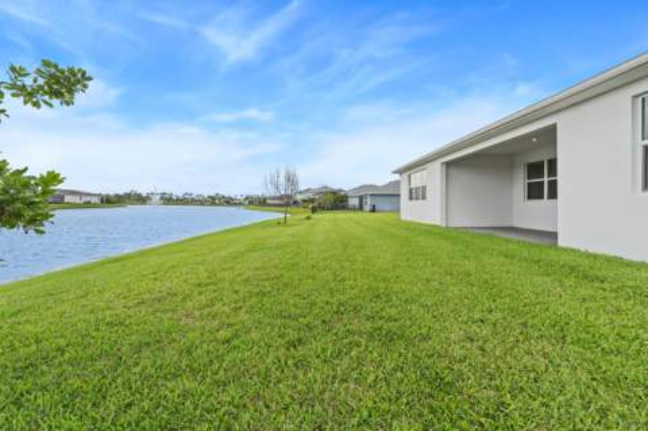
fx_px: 252
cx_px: 324
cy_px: 216
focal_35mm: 14
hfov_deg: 104.3
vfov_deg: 81.1
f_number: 9
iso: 250
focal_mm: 14
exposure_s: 1/80
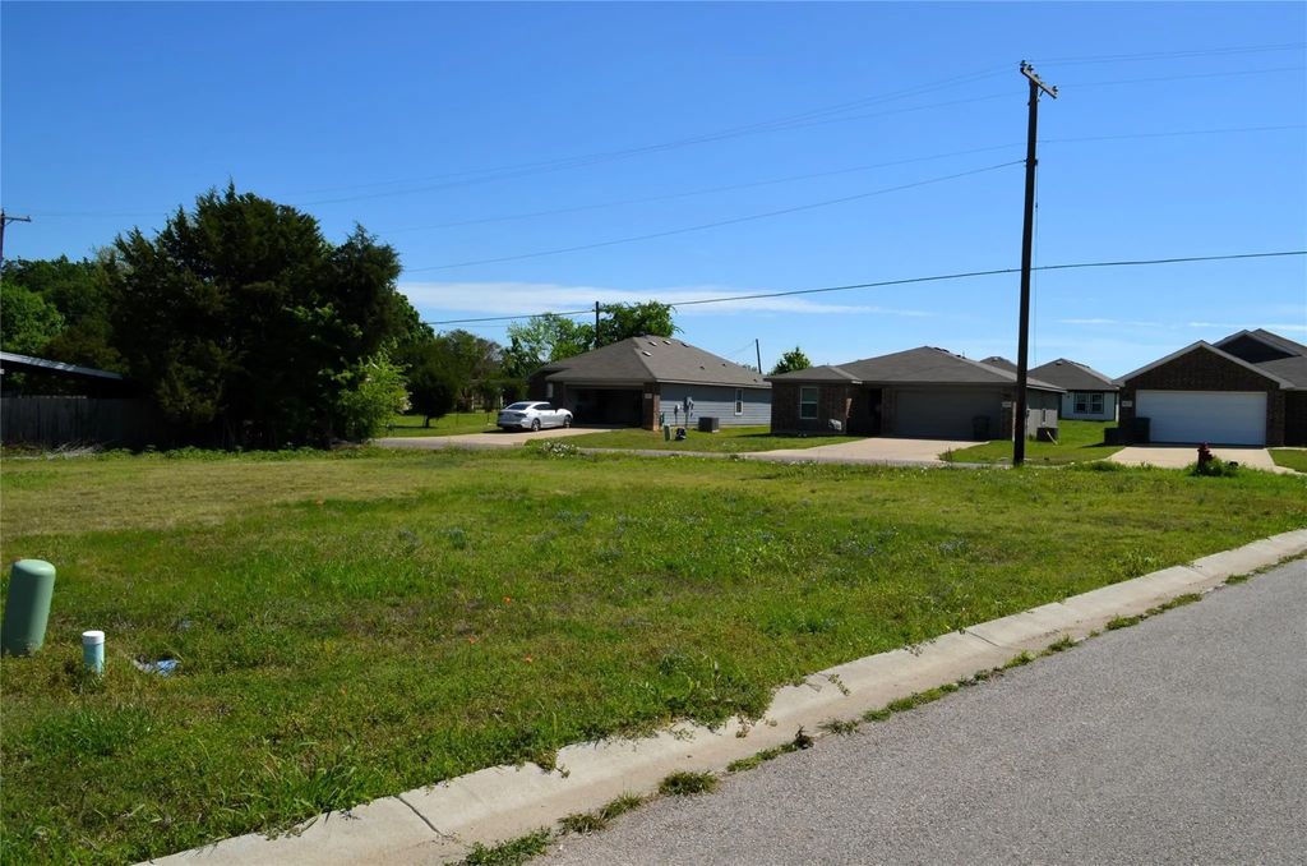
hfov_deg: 62.0
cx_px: 654
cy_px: 433
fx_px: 1087
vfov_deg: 43.4
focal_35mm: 30
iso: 100
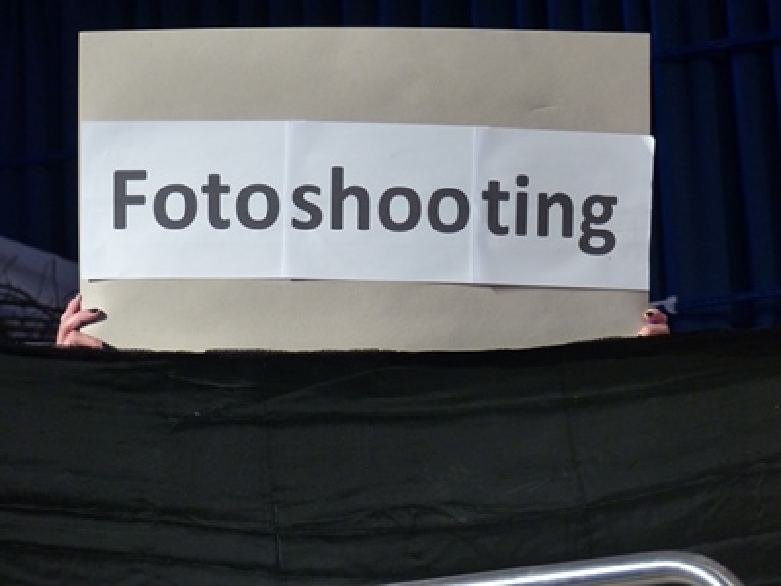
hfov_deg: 10.9
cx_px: 390
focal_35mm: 181
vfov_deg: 8.2
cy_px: 293
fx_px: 4084
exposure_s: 1/80
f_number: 2.8
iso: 400
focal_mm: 32.5
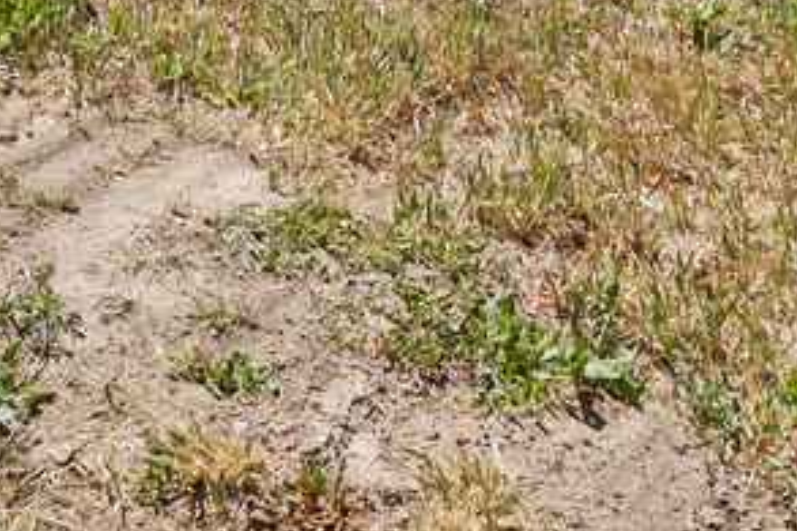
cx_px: -196
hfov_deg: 17.3
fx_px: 2478
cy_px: -1202
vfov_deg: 9.1
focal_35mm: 112
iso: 400
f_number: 9
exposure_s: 1/250
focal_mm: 16
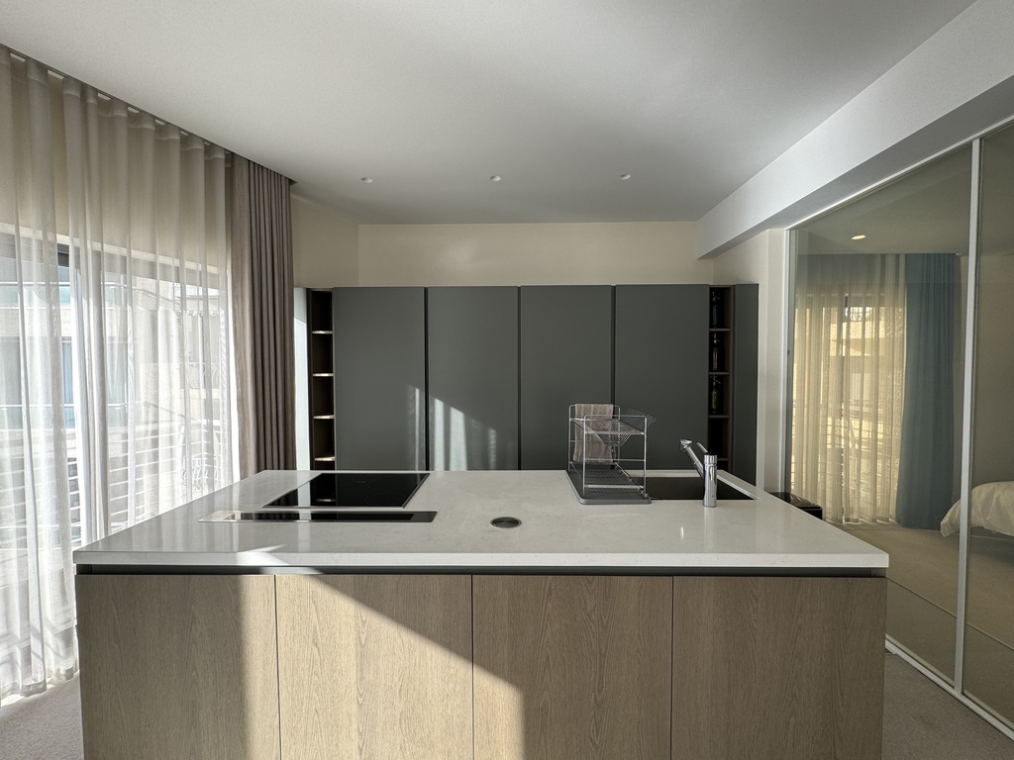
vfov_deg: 85.7
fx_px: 410
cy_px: 380
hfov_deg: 102.1
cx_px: 507
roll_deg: -0.7
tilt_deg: -2.4
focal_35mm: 14
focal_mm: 2.22
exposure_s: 1/99
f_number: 2.2
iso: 50
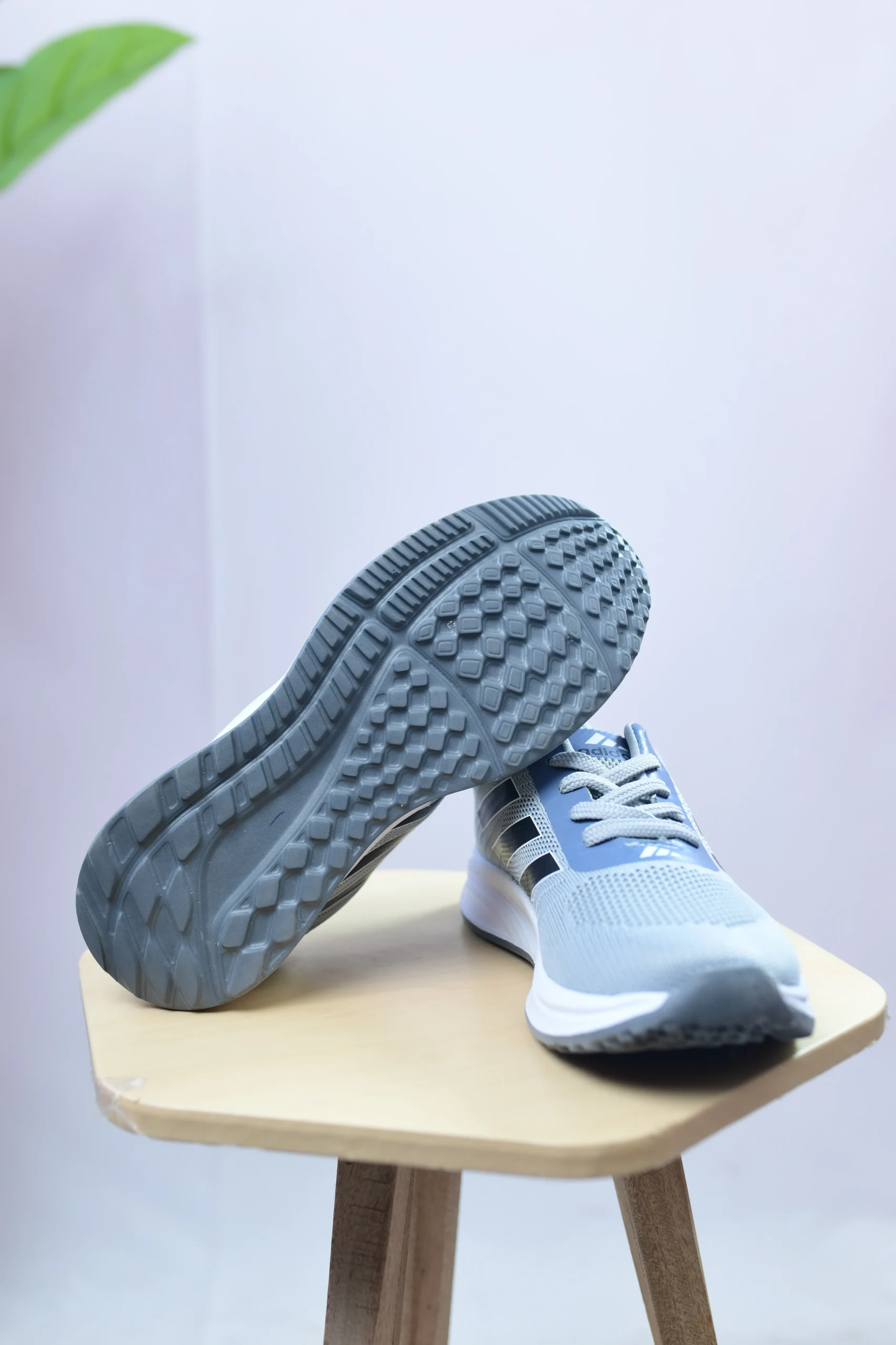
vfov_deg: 46.4
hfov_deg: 31.9
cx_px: 448
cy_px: 672
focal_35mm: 42
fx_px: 1568
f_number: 3.2
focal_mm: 35
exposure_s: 1/100
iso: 250
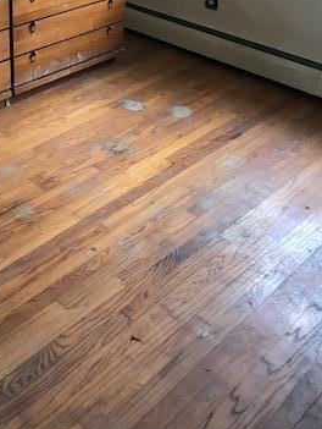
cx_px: 70
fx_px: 631
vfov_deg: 35.4
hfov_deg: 28.1
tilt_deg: -19.3
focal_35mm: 51
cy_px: 50
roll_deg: -0.9
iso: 40
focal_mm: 3.99
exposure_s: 1/24
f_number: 1.8
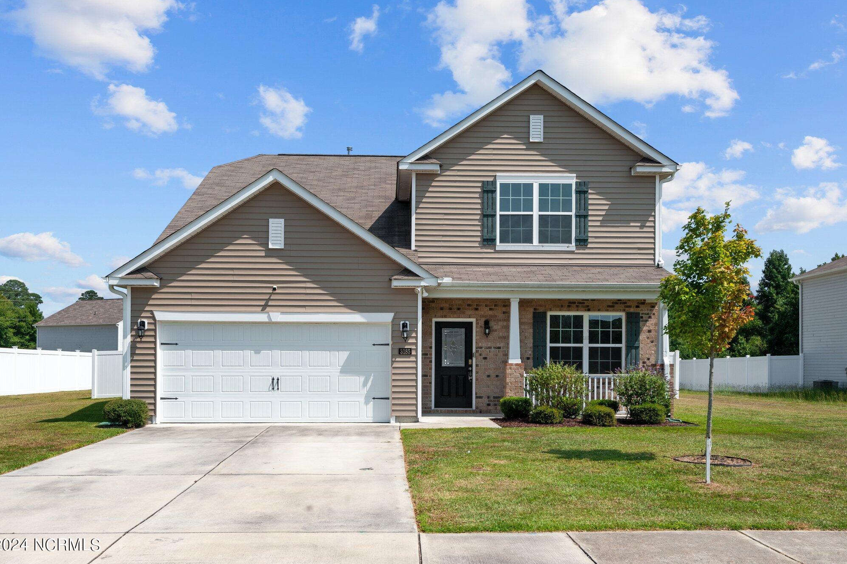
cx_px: 415
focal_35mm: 36
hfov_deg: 53.1
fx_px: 847
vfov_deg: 36.9
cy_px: 282
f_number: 11
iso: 400
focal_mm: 35
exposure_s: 1/500
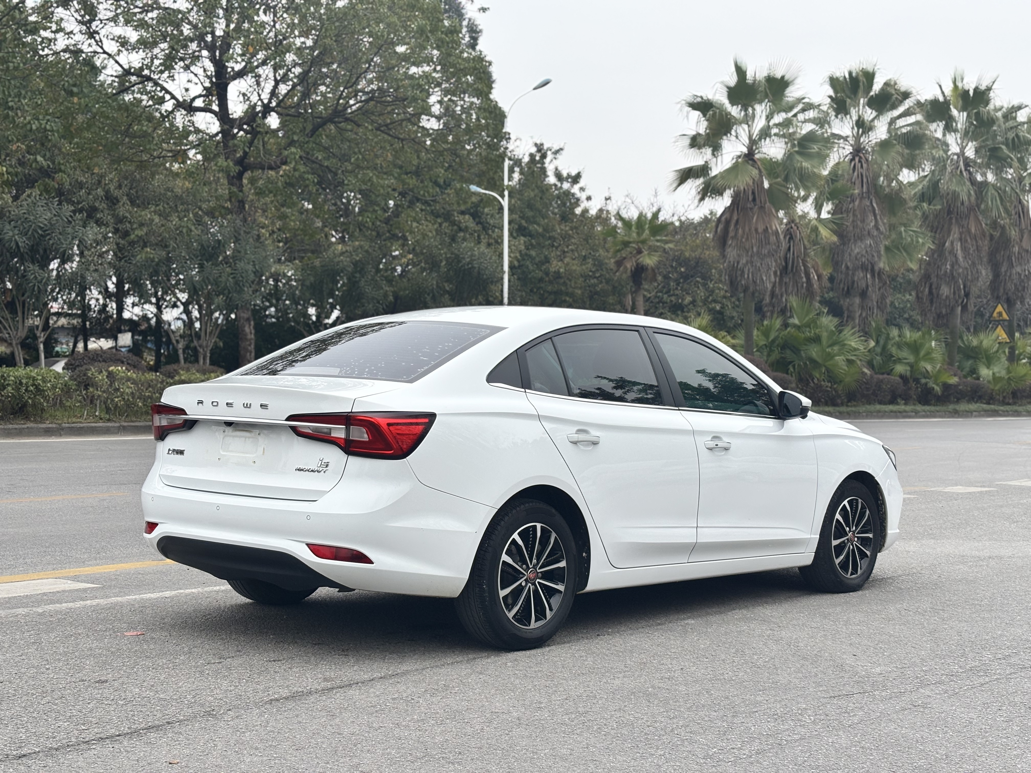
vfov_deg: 28.0
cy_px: 386
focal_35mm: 52
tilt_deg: -1.9
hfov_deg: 36.8
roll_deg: -0.8
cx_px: 516
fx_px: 1549
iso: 32
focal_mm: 5.96
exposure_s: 1/1522
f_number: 1.6
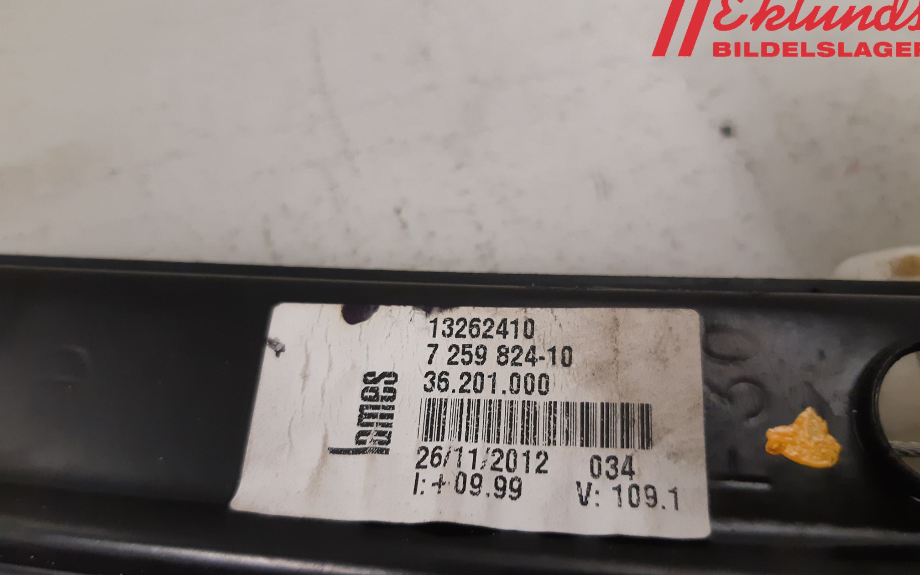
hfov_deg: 66.5
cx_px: 465
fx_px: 702
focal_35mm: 28
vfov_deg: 44.4
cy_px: 330
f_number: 1.7
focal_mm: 3.93
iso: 250
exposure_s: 1/50
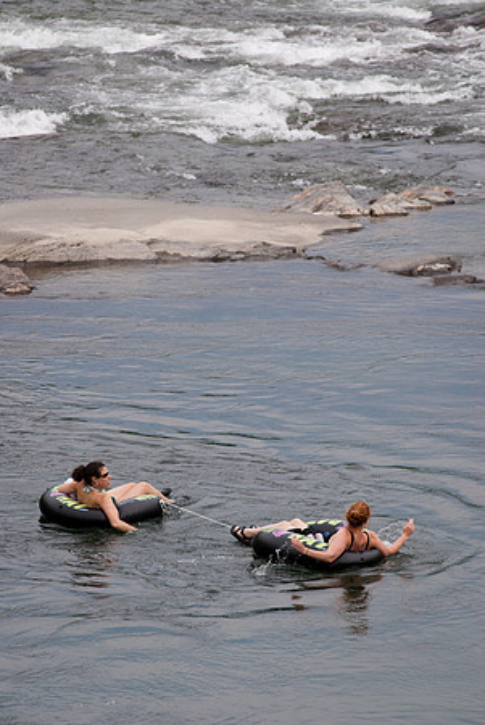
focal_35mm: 300
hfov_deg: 4.6
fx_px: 6048
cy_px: 362
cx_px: 242
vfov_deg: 6.9
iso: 100
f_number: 5.6
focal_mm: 200
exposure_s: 1/400
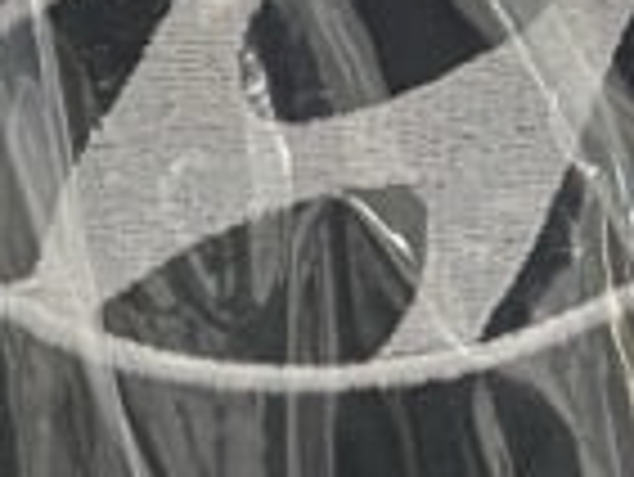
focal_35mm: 354
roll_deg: +0.9
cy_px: 513
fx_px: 6489
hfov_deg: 5.6
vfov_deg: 4.2
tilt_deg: -19.8
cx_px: -4
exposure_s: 1/60
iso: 160
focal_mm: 6
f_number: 2
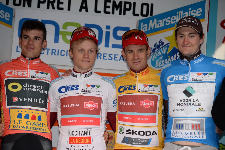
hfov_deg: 15.8
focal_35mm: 130
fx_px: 812
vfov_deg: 10.5
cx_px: 112
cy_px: 75
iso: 200
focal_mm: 130
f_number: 2.8
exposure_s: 1/250
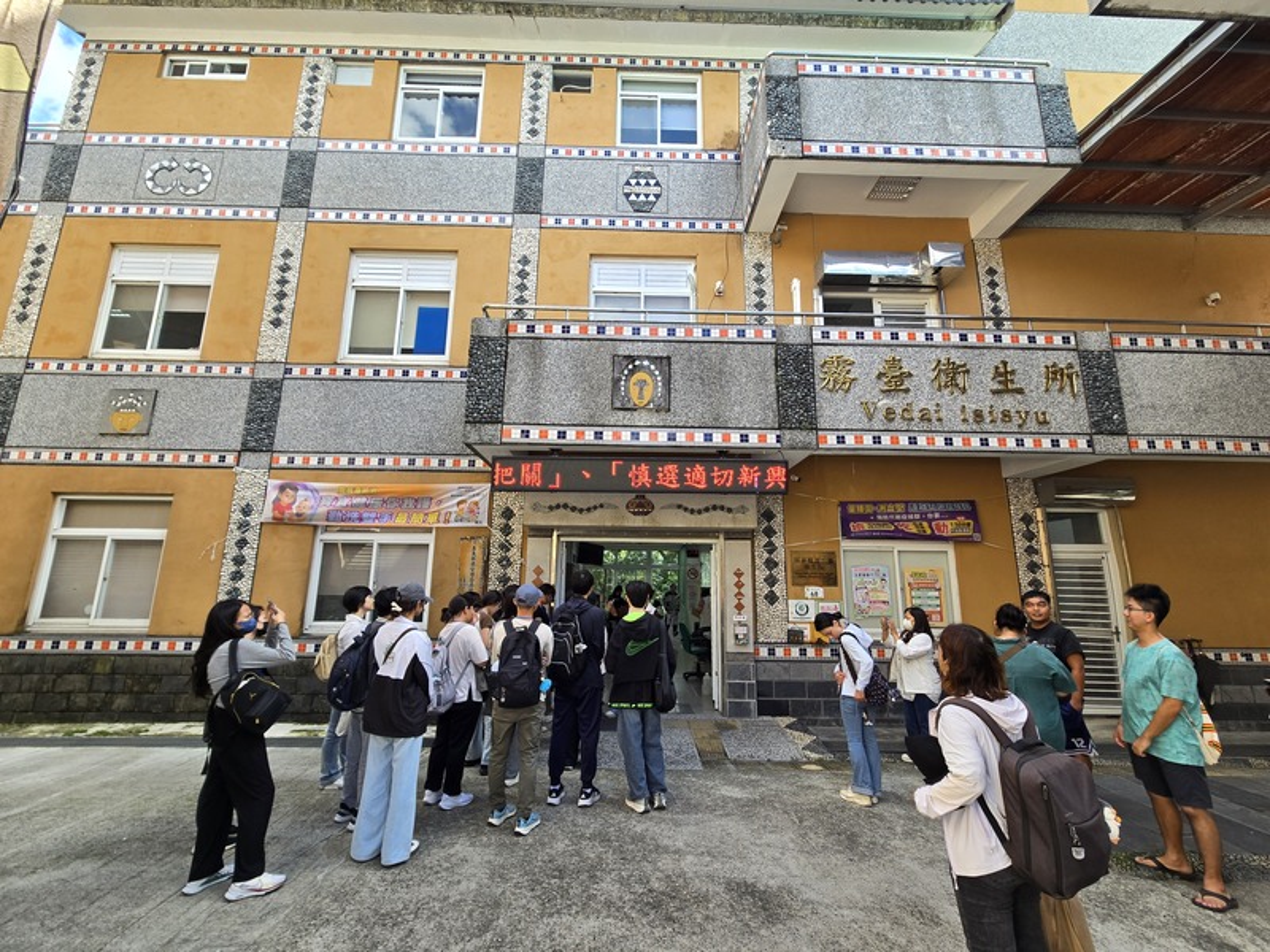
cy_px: 476
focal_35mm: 13
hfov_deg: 106.2
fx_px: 477
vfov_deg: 89.9
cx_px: 635
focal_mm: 2.2
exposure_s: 1/303
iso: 50
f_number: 2.2
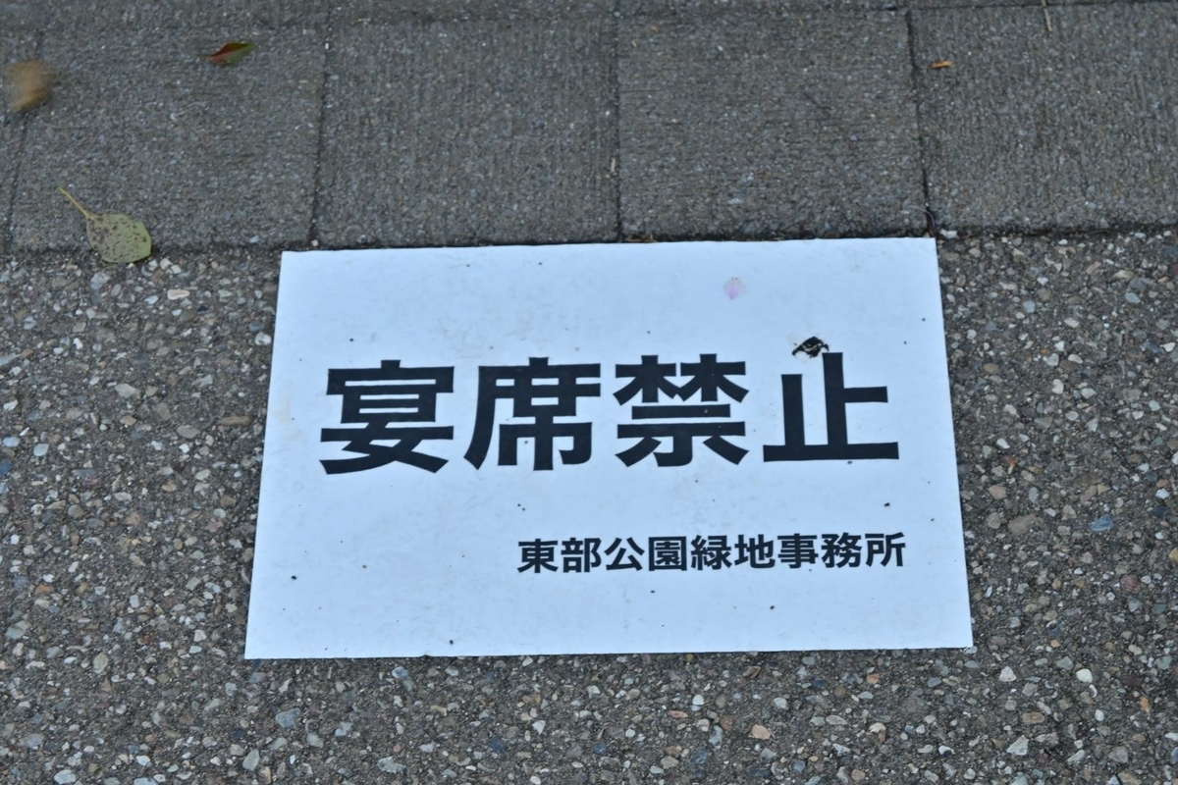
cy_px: 392
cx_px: 589
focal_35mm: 75
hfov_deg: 27.0
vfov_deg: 18.2
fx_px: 2454
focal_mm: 50
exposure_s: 1/50
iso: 100
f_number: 6.3
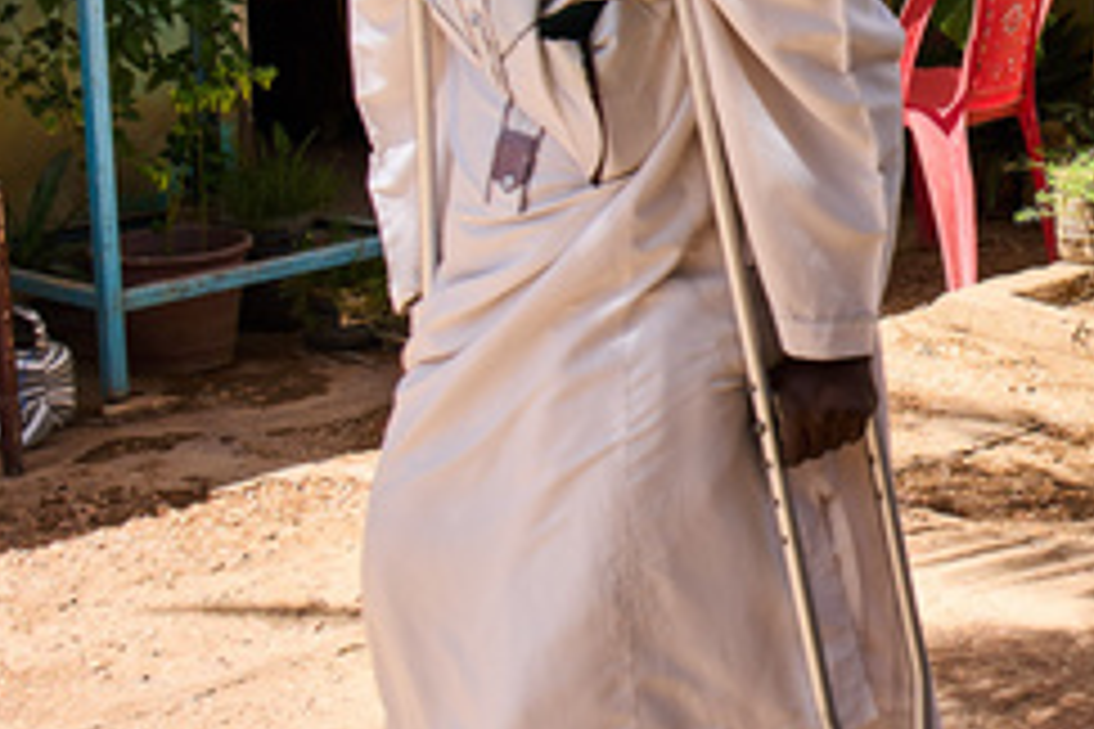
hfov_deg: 18.6
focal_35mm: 101
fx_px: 3069
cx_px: 1468
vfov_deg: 13.3
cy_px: -36
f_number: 7.1
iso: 100
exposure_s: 1/160
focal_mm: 24
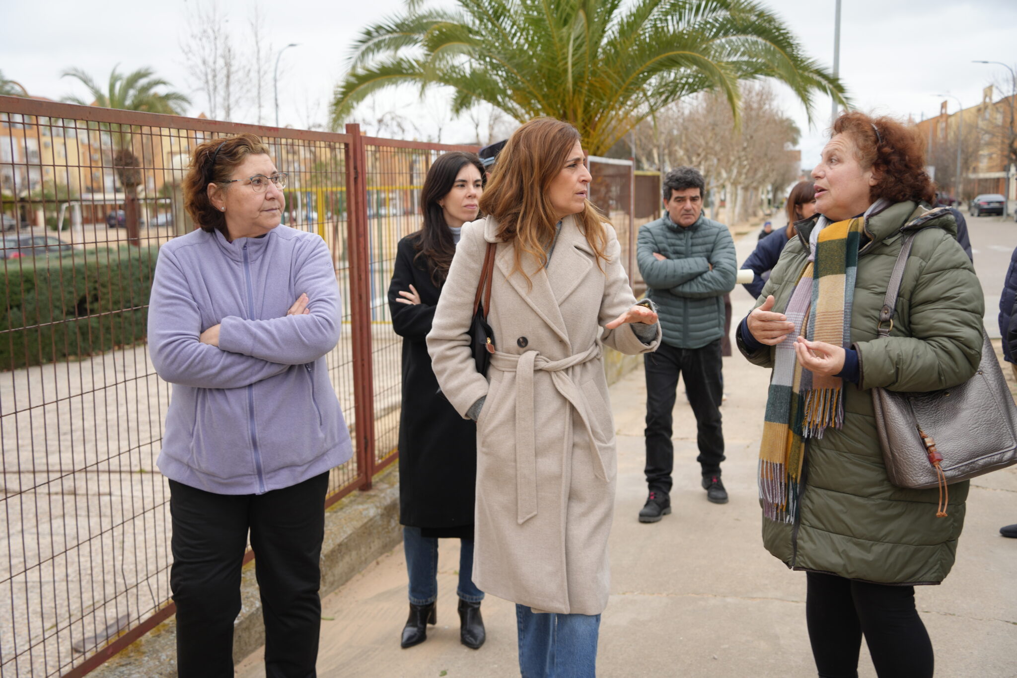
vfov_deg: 34.2
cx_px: 508
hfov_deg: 49.6
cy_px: 339
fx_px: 1102
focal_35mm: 39
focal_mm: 39
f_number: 4
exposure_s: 1/200
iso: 100
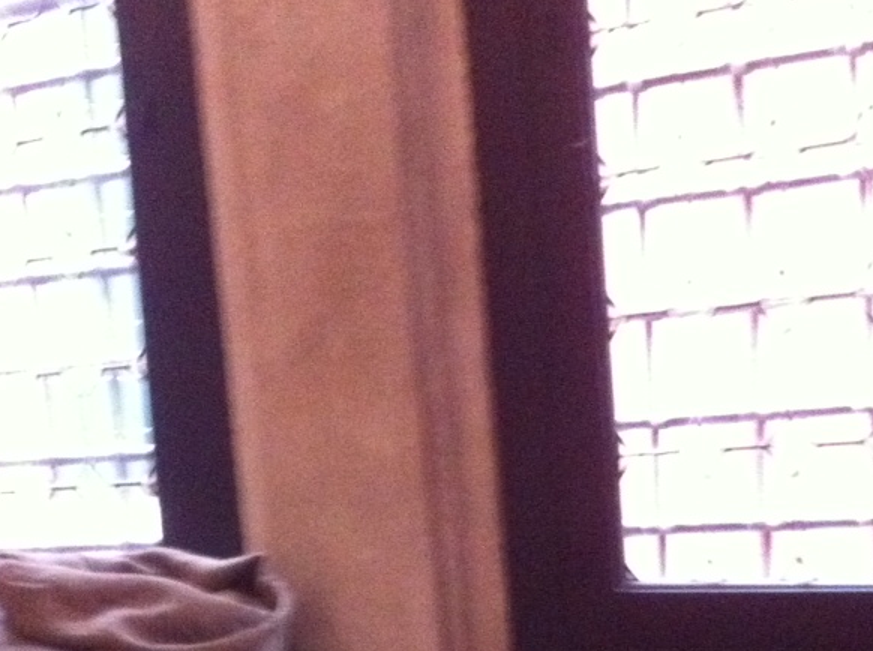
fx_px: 1963
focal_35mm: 78
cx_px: 522
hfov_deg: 25.0
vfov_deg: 18.5
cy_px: 579
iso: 1000
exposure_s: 1/15
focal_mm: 3.85
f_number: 2.8
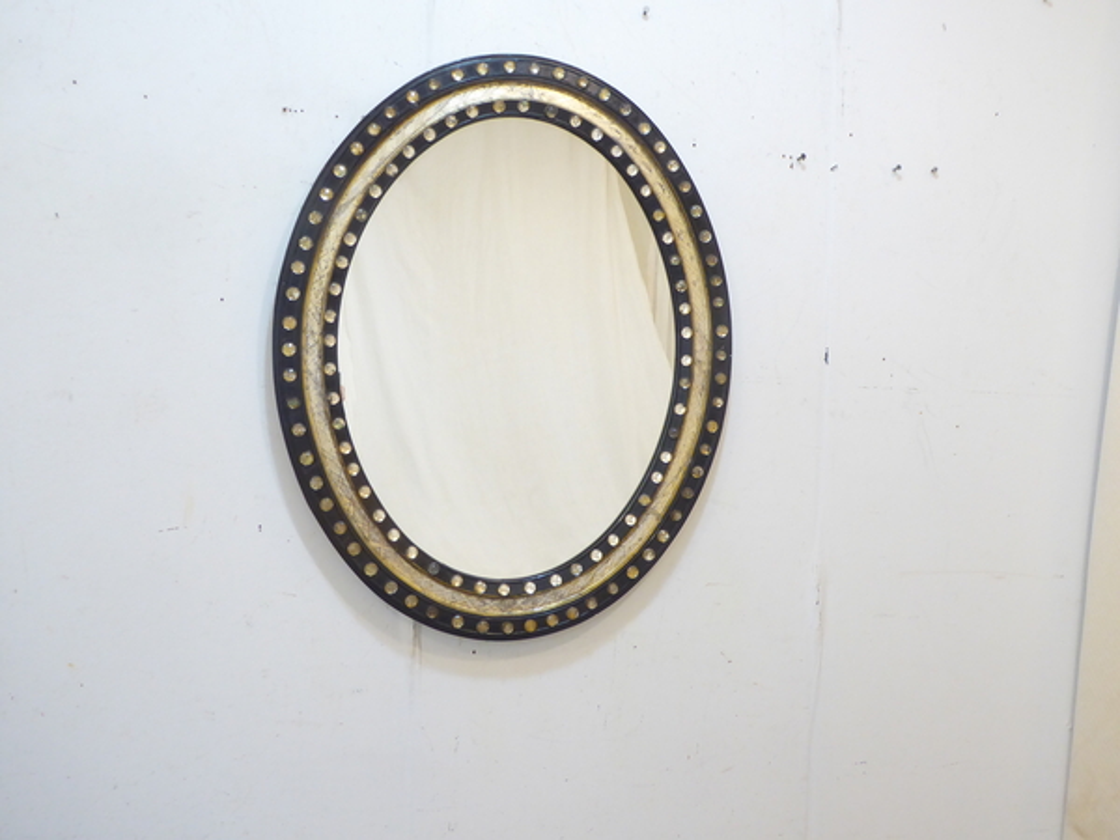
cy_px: 420
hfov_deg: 56.8
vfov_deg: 44.2
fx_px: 1035
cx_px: 560
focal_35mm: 32
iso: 400
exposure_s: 1/20
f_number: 3.5
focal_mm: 5.4
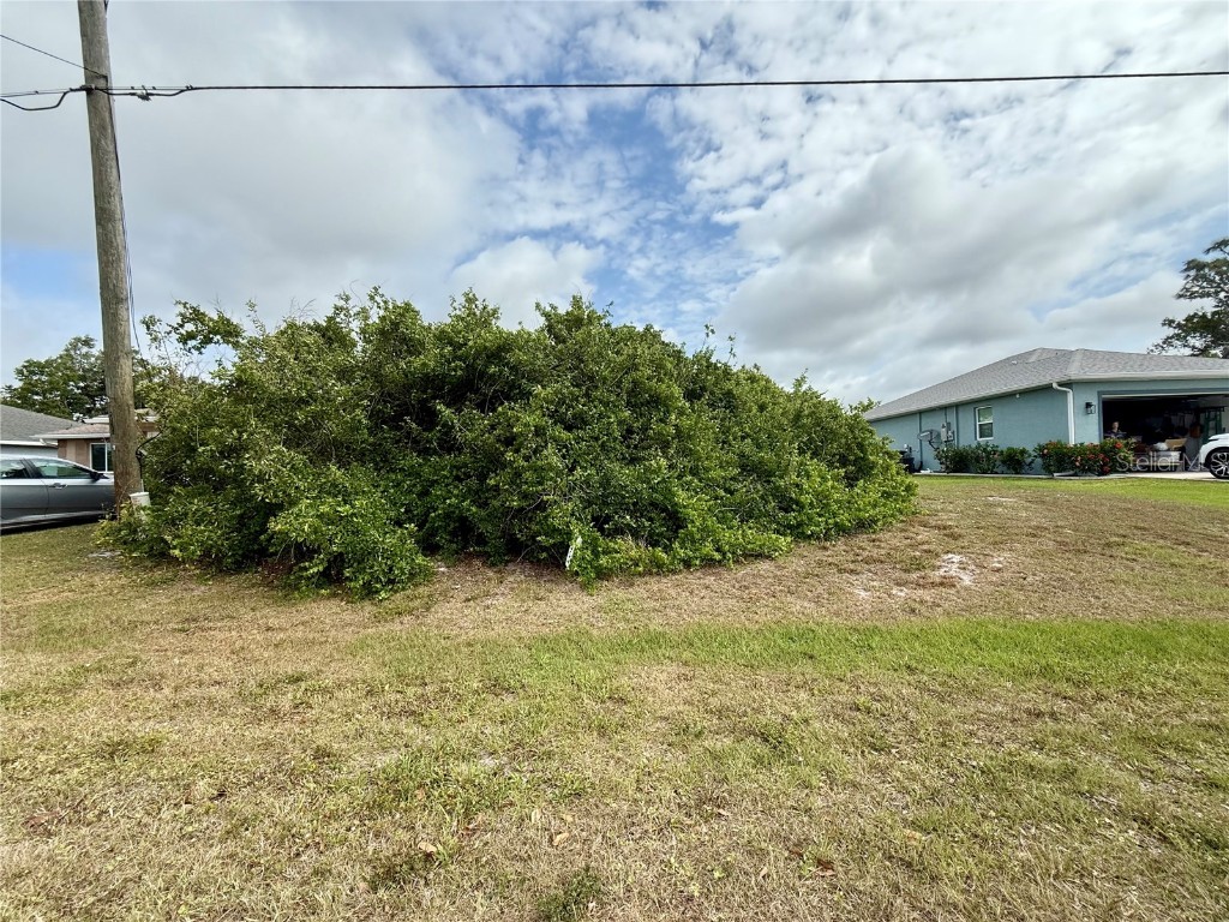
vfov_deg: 85.7
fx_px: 497
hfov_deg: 102.1
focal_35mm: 14
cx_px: 614
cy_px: 461
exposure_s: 1/985
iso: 50
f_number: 2.2
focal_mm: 2.22
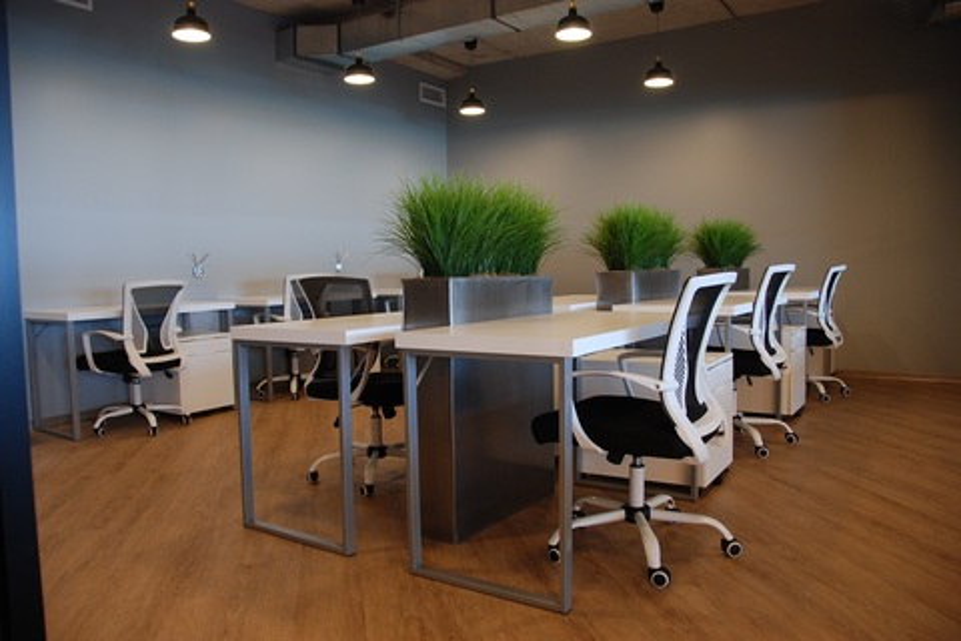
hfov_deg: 67.4
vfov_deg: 47.9
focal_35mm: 27
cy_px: 320
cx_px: 480
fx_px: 721
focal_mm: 18
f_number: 3.5
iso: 400
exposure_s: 1/25
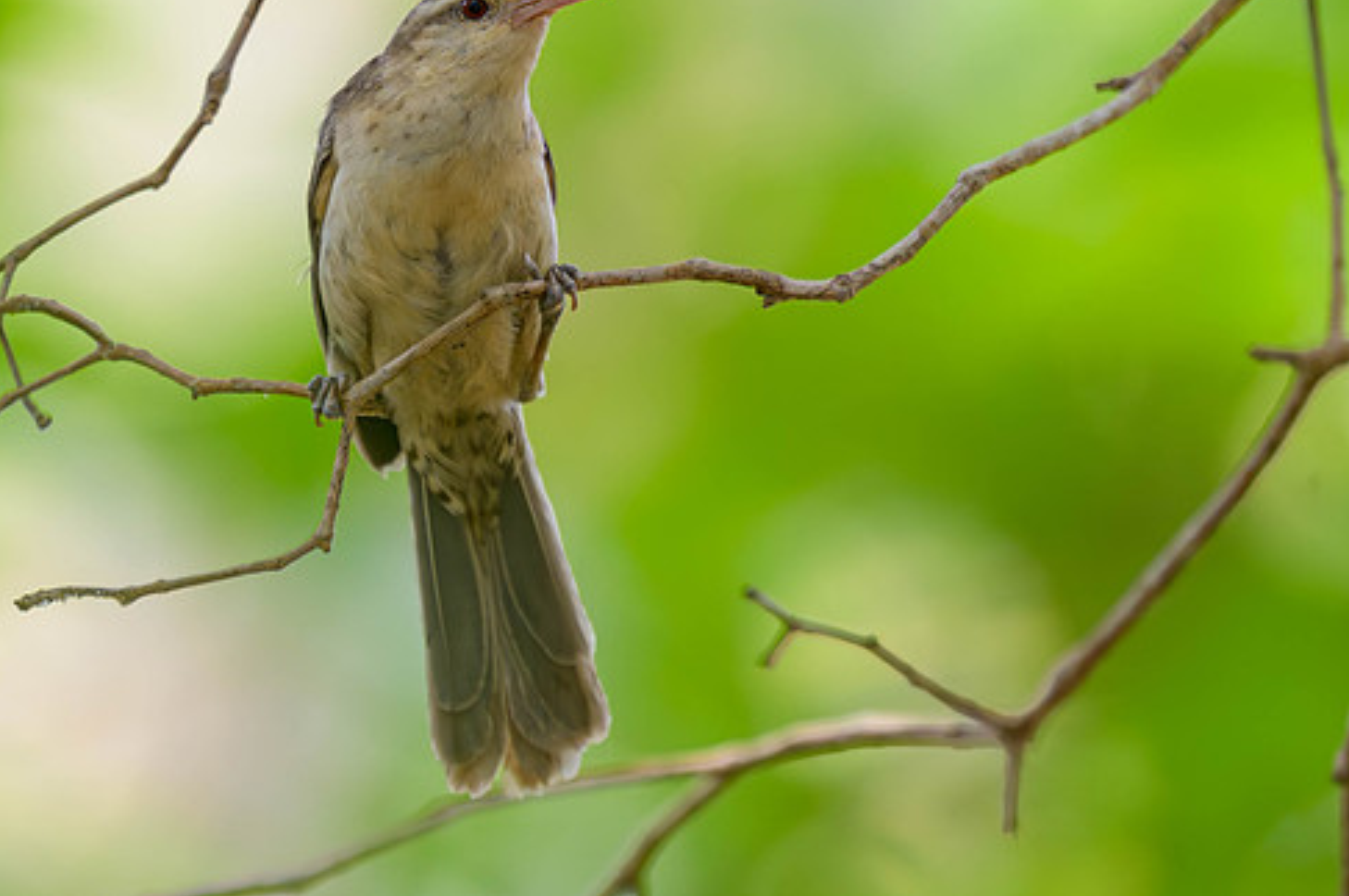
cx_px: 588
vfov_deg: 1.0
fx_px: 51359
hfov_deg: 1.5
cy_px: 167
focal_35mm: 1372
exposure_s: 1/1250
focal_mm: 560
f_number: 4
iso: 900
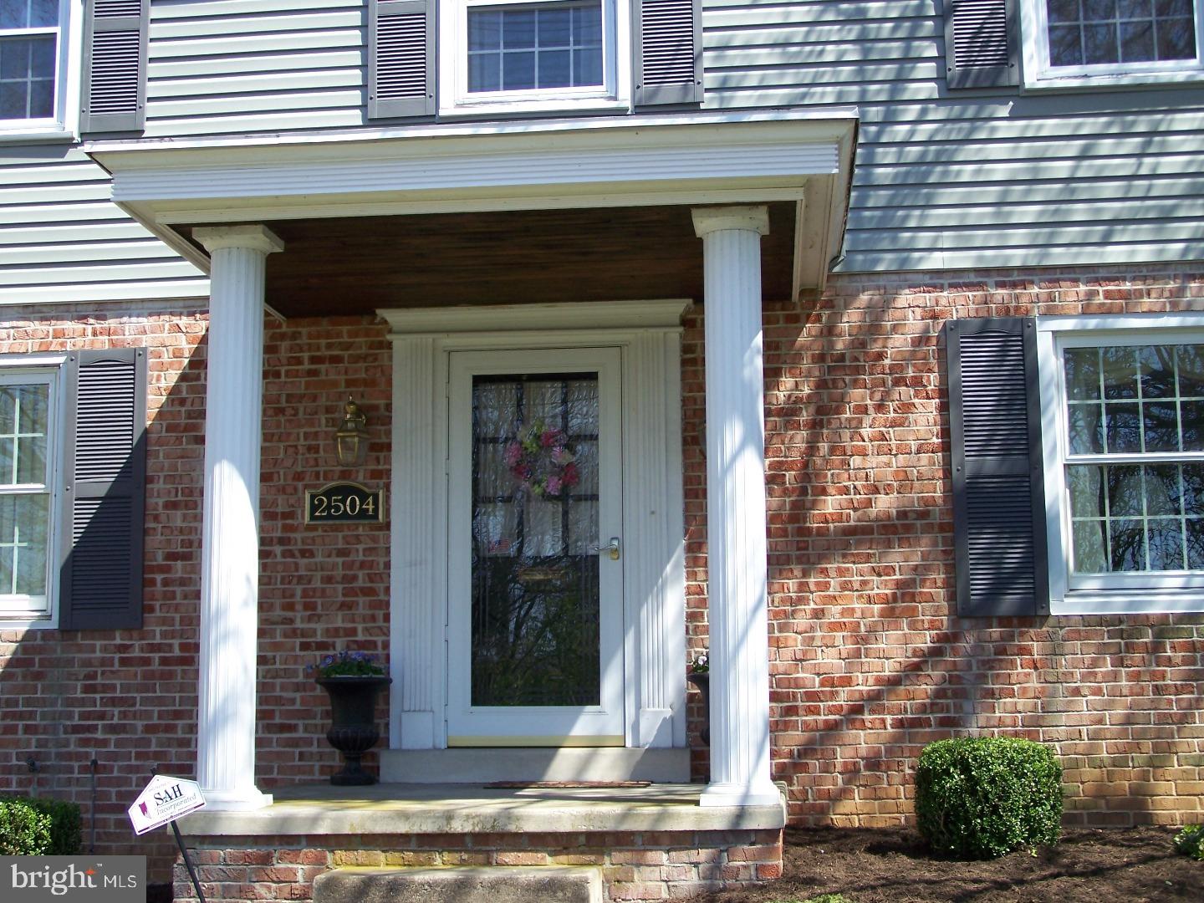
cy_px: 452
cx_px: 602
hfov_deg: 37.5
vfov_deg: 28.6
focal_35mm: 51
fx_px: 1774
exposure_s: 1/320
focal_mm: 8.5
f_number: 3
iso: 64
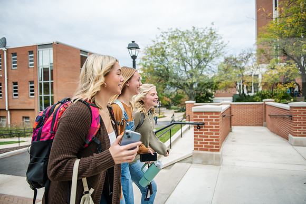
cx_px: 153
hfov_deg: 63.6
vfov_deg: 45.0
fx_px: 247
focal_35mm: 29
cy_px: 102
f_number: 2.8
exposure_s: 1/640
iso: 100
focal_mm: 29
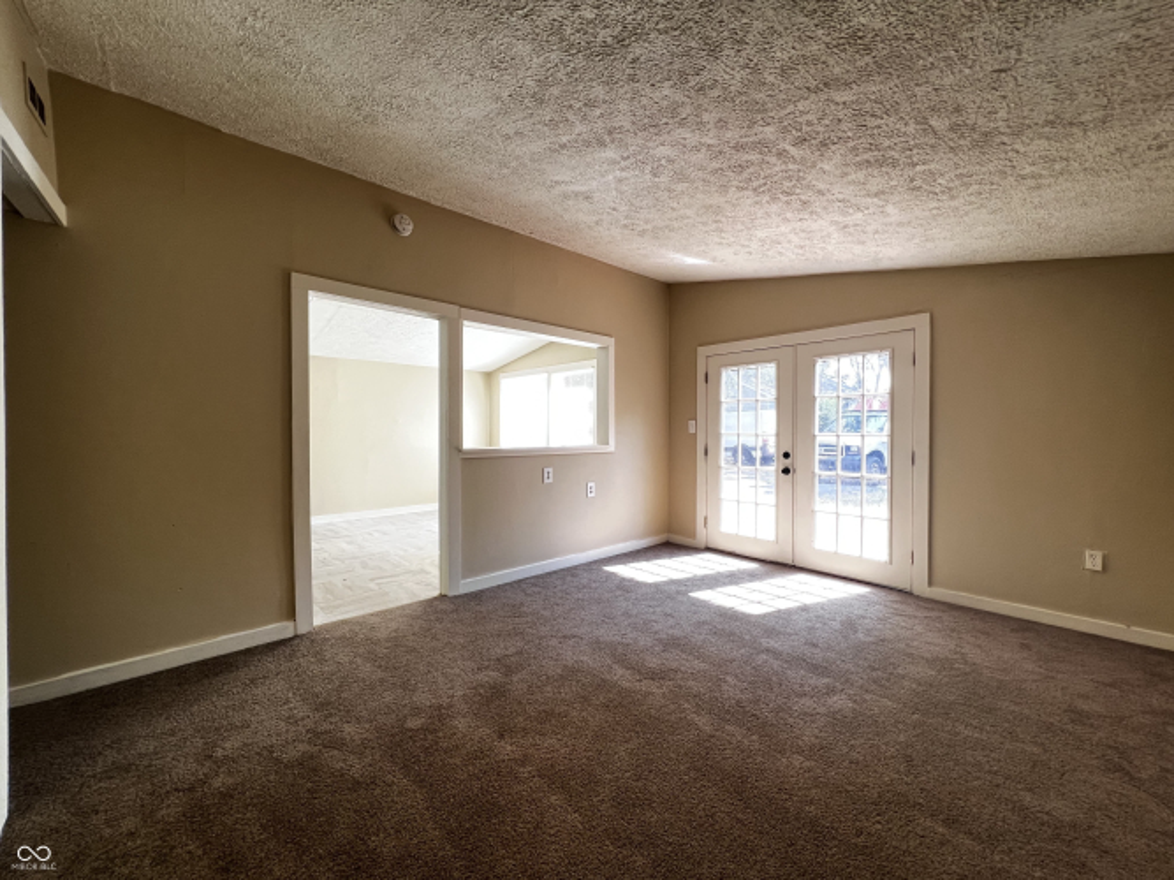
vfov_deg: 89.9
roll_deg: +0.1
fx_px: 441
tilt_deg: -0.4
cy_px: 440
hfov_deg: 106.2
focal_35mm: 13
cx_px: 587
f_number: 1.8
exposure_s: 1/99
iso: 200
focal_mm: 1.57
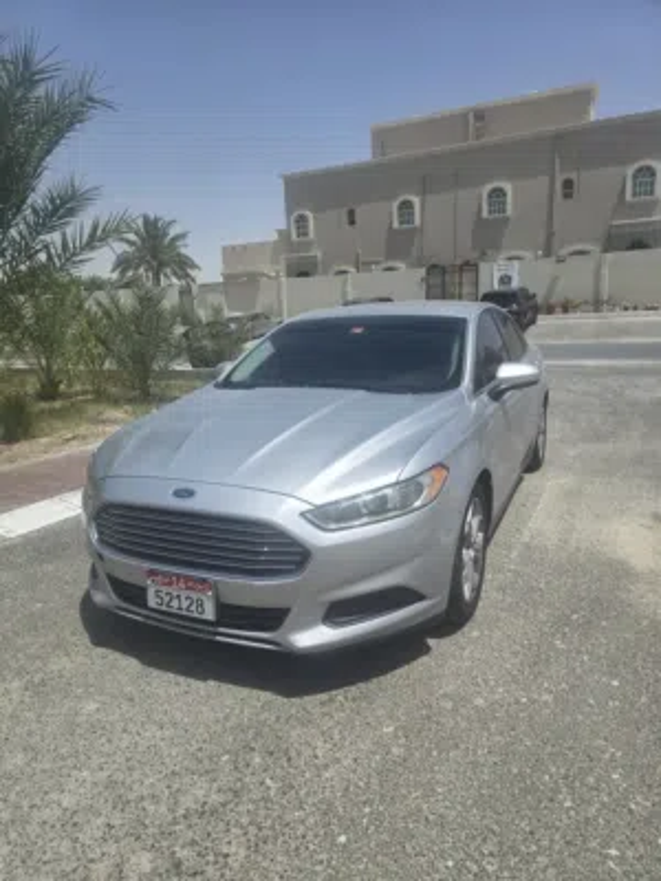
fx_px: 586
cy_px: 440
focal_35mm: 23
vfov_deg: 73.9
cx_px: 330
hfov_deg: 58.9
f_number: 1.7
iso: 12
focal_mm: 6.3
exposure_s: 1/1252
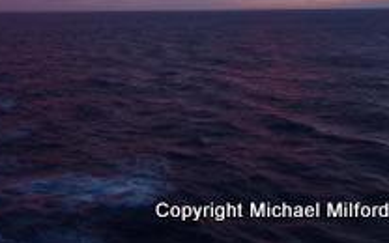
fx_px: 541
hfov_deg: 37.3
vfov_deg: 23.5
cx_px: 47
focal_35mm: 51
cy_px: -34
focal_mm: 4.1
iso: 80
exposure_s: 1/20
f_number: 3.3
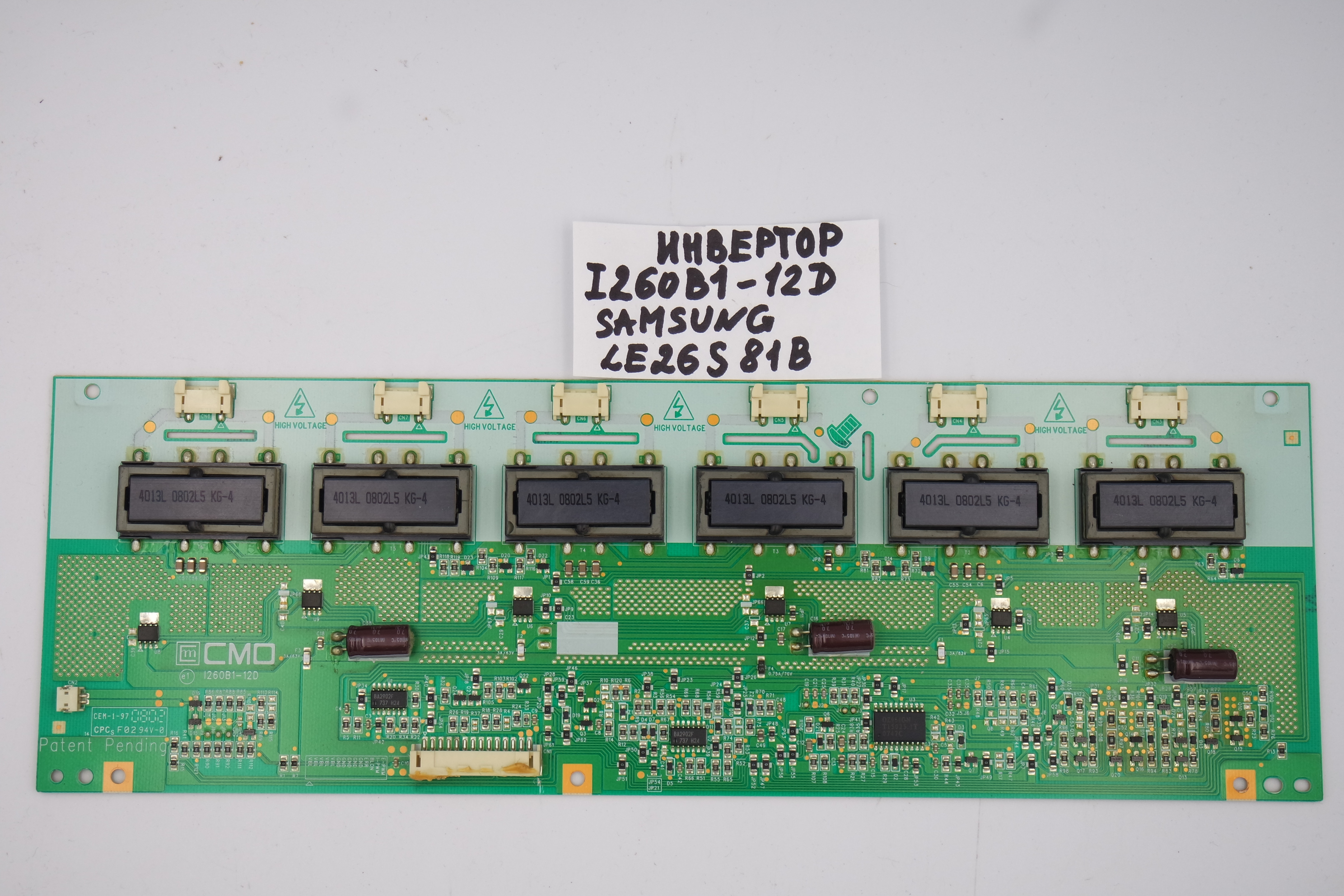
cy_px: 448
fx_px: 2016
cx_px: 672
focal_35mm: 54
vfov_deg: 25.1
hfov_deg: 36.9
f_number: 5
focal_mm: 20
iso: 160
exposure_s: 1/125
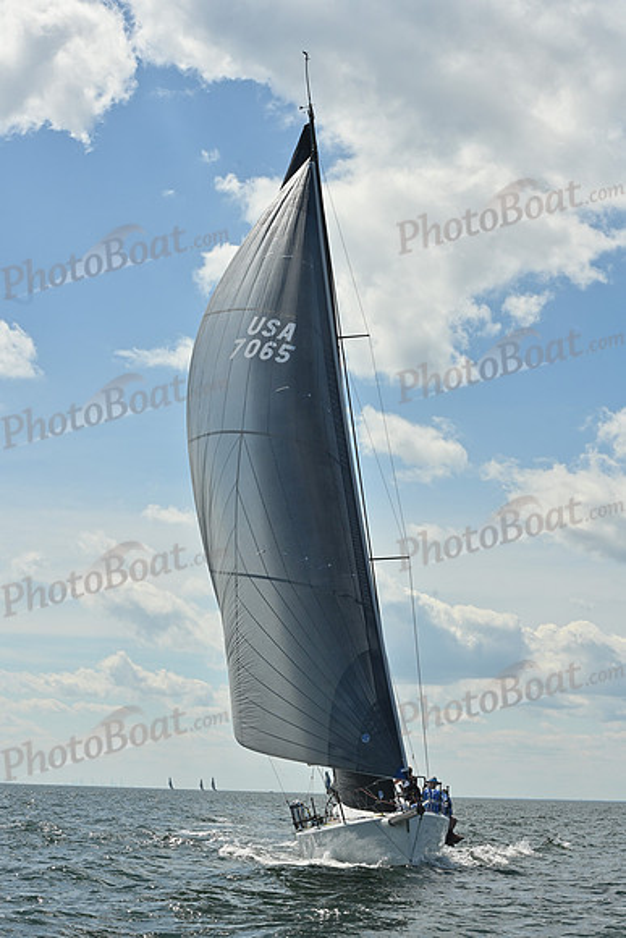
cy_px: 469
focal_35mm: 70
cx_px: 313
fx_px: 1825
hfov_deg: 19.5
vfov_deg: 28.8
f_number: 11
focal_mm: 70
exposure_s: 1/1000
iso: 250
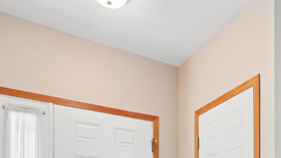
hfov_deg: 51.4
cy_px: 202
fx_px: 276
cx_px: 215
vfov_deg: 27.2
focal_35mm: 37
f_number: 10
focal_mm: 16
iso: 400
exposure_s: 1/8
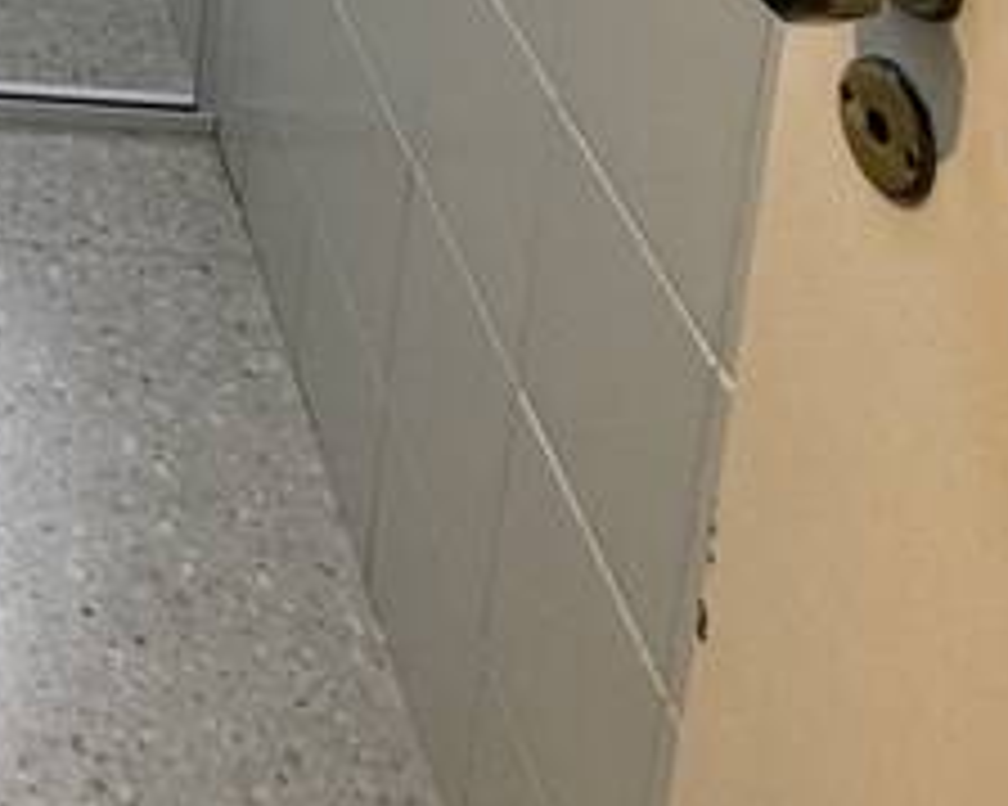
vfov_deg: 16.9
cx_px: -410
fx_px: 1968
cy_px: -824
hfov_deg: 24.0
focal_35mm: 66
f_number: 2.2
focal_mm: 2.22
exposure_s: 1/120
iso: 80
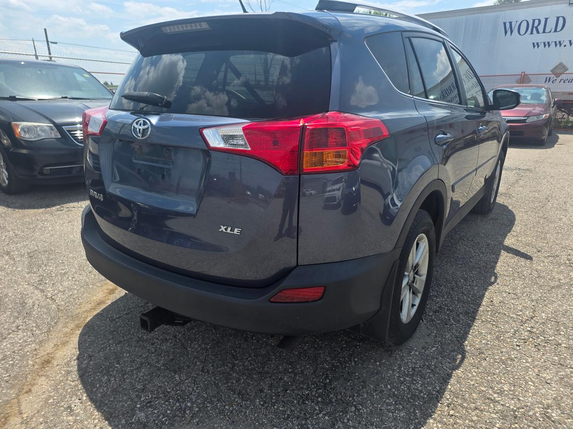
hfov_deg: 73.9
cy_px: 214
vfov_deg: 58.9
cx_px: 286
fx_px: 381
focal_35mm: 23
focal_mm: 6.25
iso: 80
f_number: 1.7
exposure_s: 1/4766
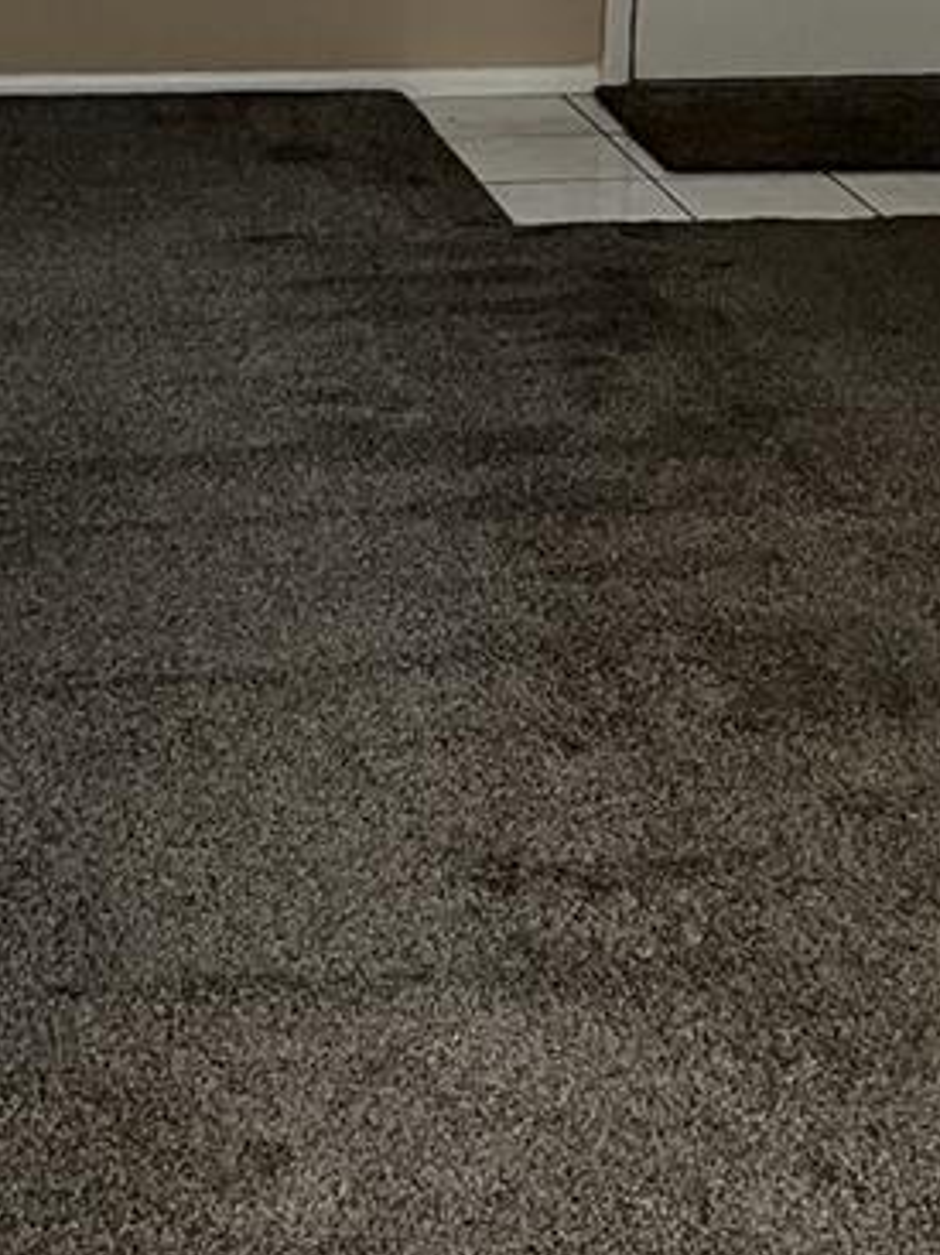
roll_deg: -1.1
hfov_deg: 17.4
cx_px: 492
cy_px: -3
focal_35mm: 85
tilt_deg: -11.6
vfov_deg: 22.2
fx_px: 3079
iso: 400
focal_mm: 5.7
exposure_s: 1/60
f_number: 1.5
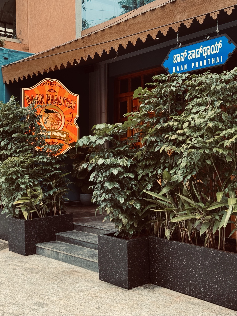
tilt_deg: +1.9
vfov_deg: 39.7
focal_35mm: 48
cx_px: 118
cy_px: 158
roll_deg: -0.1
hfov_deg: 30.3
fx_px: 438
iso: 100
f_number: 1.78
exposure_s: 1/60
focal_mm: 6.76
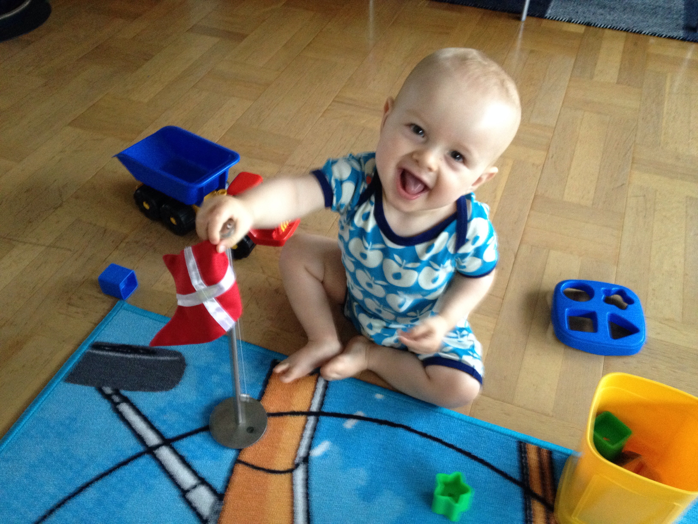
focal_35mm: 35
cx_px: 349
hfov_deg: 52.6
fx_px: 706
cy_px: 262
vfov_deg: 40.7
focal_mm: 4.28
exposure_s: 1/20
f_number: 2.4
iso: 320
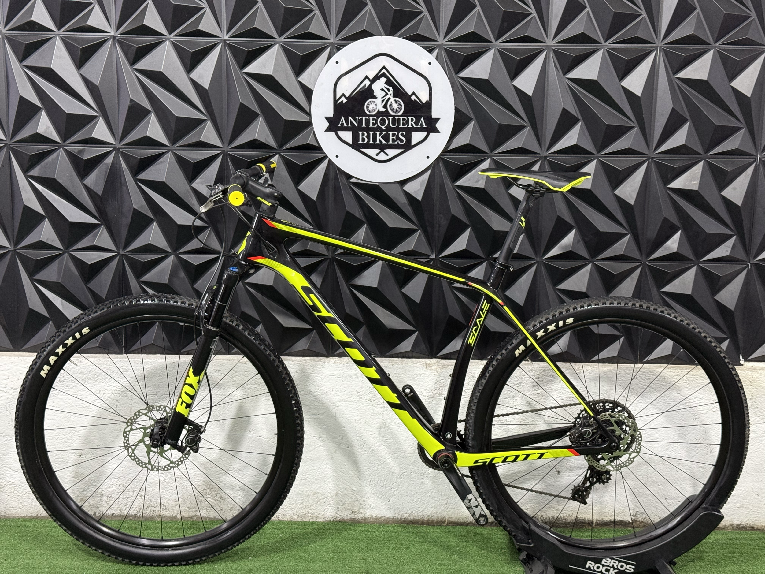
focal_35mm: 48
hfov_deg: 39.7
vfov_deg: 30.3
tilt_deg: -10.5
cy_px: 287
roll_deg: -1.3
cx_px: 382
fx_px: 1061
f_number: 1.78
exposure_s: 1/60
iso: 160
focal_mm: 6.76
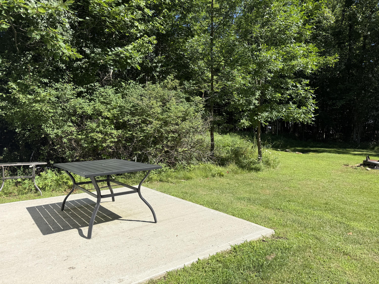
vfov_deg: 56.8
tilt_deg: -0.5
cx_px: 190
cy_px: 142
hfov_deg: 71.6
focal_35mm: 24
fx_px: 263
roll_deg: +1.0
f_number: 1.78
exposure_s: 1/3021
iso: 80
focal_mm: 6.76
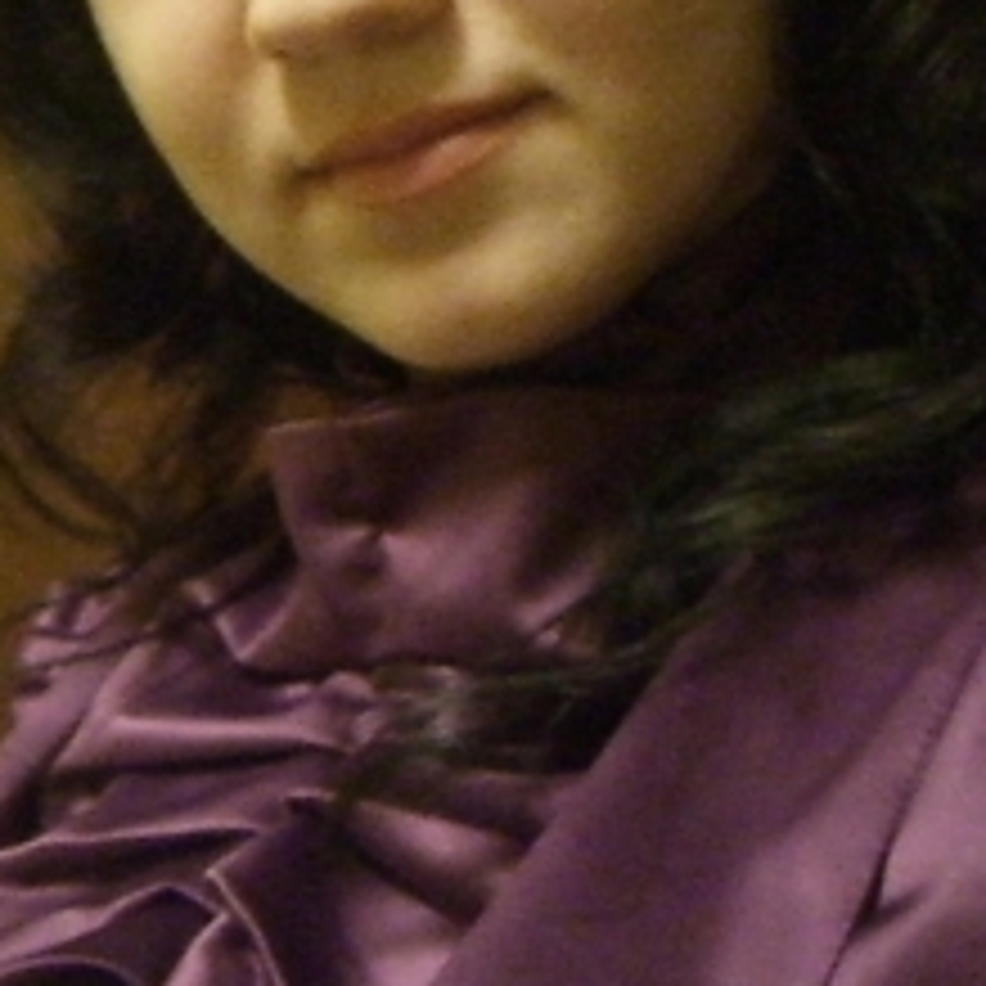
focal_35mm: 92
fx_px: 2965
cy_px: 158
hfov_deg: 18.9
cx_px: 396
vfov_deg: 18.7
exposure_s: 1/15
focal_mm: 6.2
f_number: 2.7
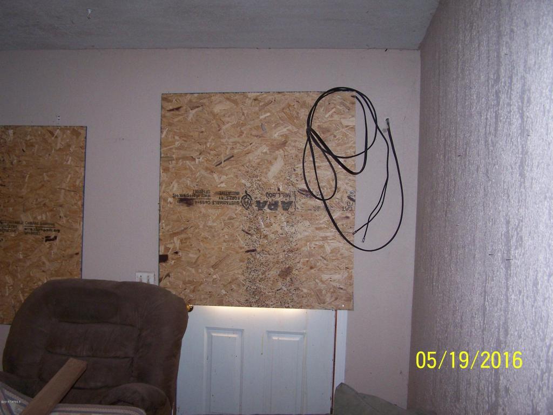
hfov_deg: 49.0
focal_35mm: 38
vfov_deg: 37.7
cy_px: 208
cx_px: 276
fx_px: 607
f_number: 2.8
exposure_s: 1/60
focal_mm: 6.3
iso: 140
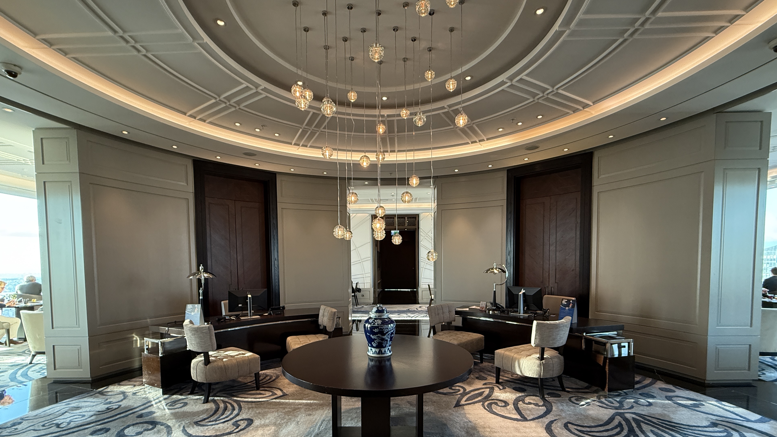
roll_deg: +0.1
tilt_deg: -2.4
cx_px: 390
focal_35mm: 16
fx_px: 330
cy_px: 279
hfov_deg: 99.4
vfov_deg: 65.9
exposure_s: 1/50
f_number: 2.2
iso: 250
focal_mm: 2.22
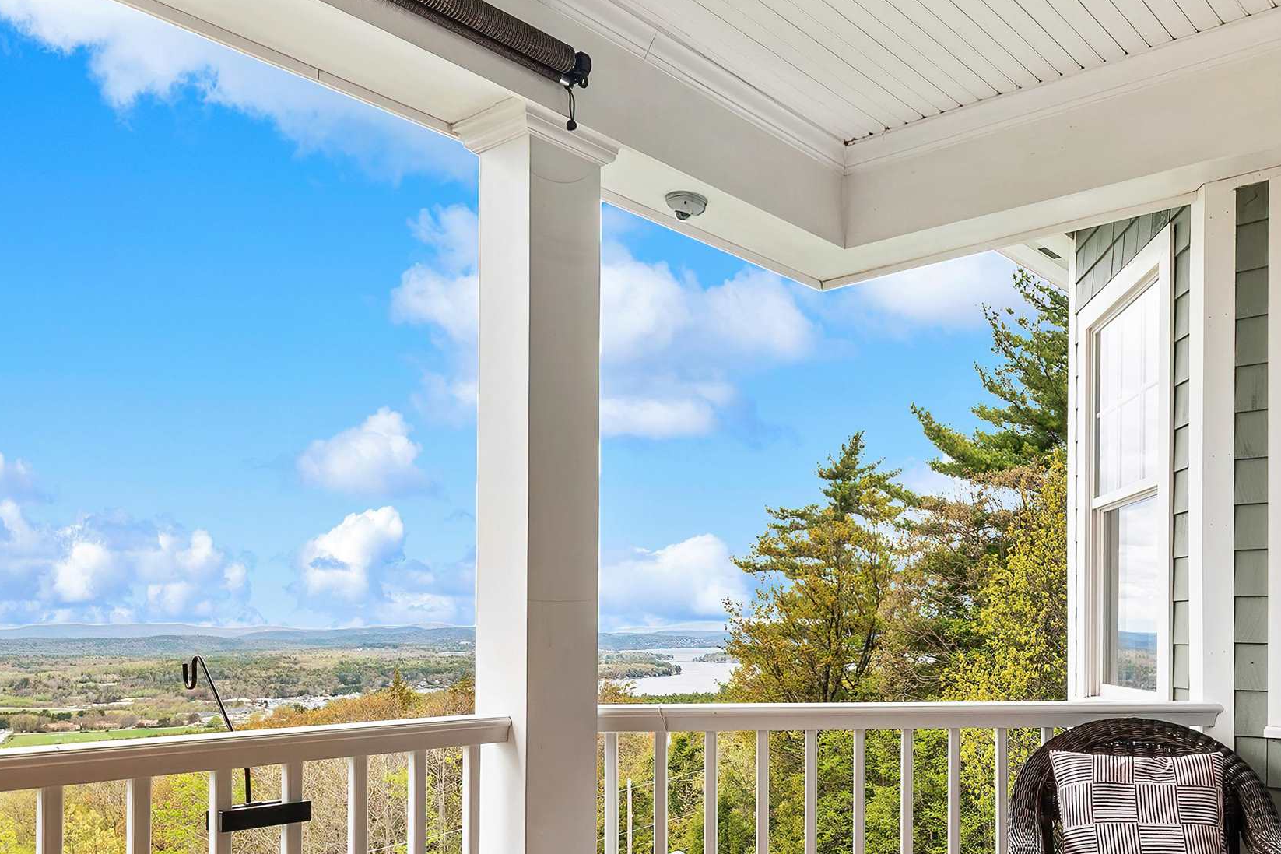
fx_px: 996
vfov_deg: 46.2
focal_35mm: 28
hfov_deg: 61.9
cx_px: 954
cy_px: 494
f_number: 9
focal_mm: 10
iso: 320
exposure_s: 1/125
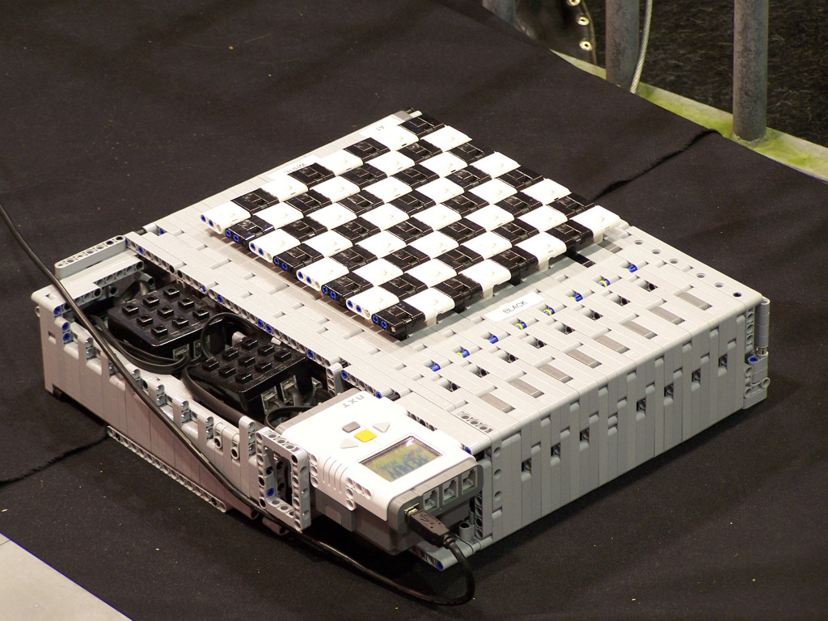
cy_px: 310
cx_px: 414
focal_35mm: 159
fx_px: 3803
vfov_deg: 9.3
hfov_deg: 12.4
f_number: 3.2
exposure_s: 1/3
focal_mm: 26.4
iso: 80
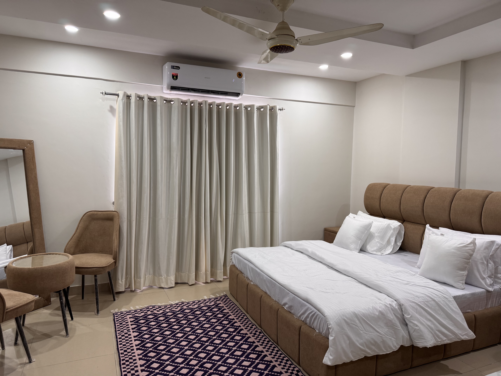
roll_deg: -0.6
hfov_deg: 71.6
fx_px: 347
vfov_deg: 56.8
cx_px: 250
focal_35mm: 24
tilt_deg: -4.6
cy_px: 188
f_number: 1.78
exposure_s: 1/100
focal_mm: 6.76
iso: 160
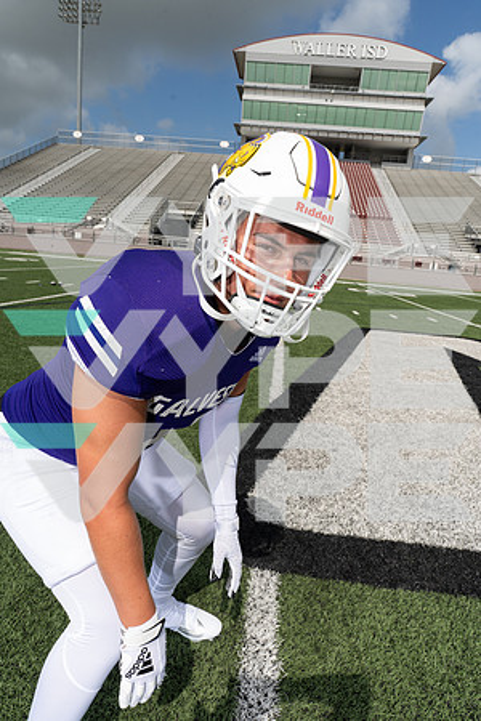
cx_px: 240
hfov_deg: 53.1
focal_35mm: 24
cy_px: 360
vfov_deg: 73.7
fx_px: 481
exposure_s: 1/250
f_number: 11
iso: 100
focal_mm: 24
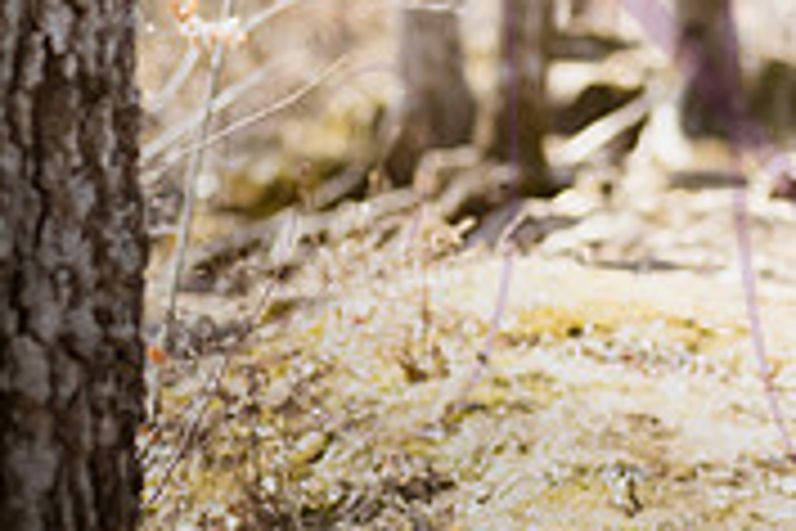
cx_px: 1178
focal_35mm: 344
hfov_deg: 5.9
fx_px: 7606
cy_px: -299
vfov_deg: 4.0
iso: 800
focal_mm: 105
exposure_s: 1/1000
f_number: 4
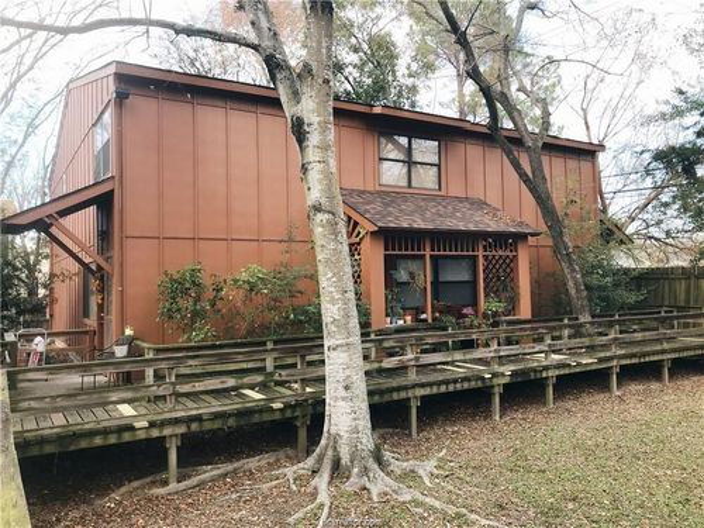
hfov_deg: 63.4
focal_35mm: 28
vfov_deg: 49.7
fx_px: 569
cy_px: 264
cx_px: 352
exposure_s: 1/383
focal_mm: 3.99
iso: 20
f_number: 1.8
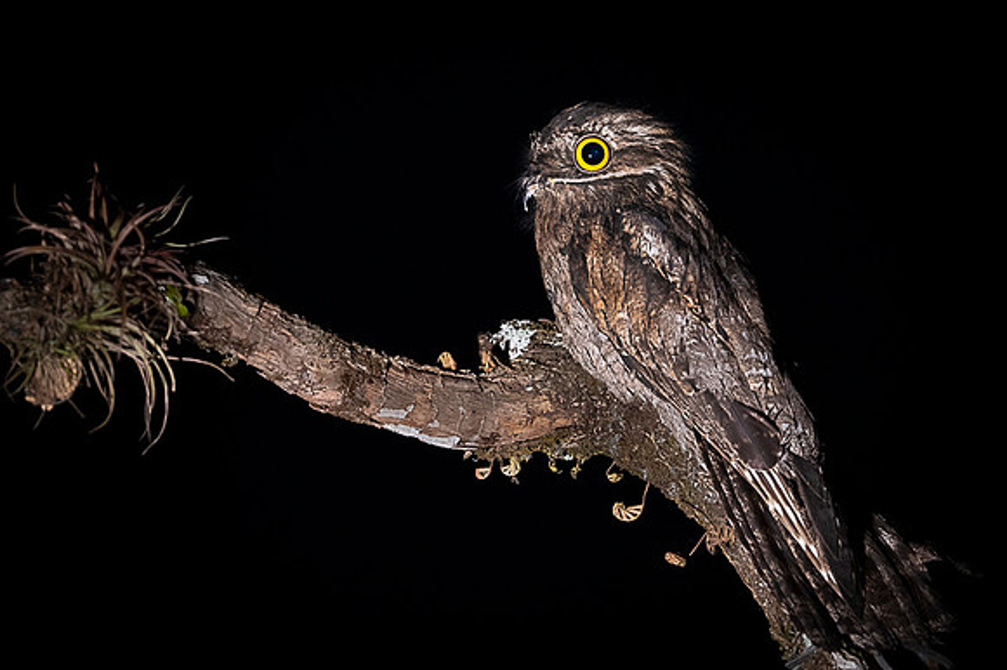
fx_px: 9880
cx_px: 416
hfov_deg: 5.8
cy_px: 154
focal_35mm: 353
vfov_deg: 3.9
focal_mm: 220
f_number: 4
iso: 2000
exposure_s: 1/50
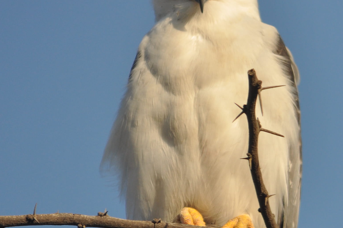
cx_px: 367
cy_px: 164
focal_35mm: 1080
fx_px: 10277
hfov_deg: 1.9
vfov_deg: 1.3
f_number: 5.6
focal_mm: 260
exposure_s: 1/1000
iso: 250
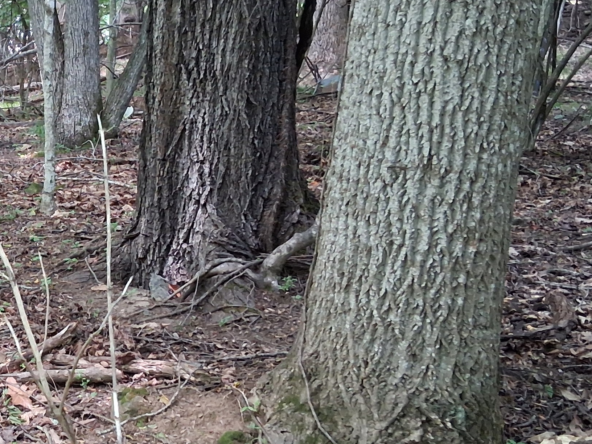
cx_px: -48
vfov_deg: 22.6
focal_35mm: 65
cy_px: 235
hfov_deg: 27.5
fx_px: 1112
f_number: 1.8
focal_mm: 3.98
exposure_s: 1/100
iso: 400
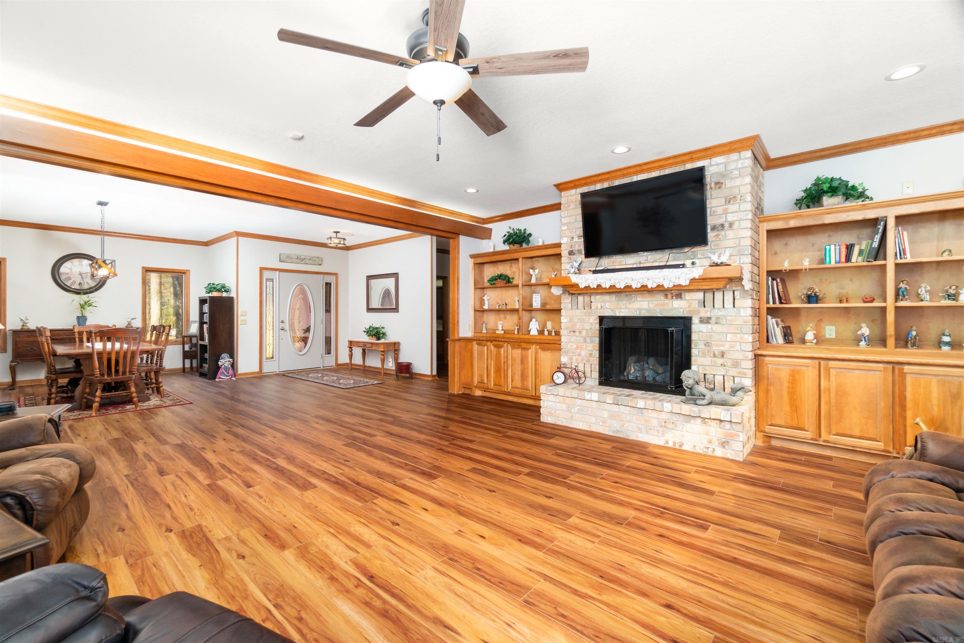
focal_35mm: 15
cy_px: 322
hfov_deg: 100.4
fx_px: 402
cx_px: 482
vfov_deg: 77.3
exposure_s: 1.3
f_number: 10
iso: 320
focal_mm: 10
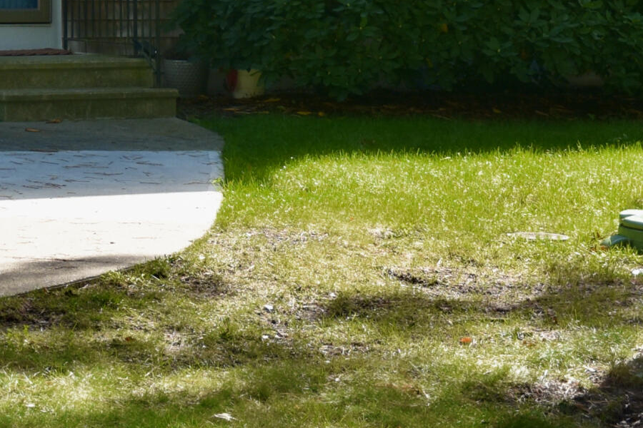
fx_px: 3036
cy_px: -284
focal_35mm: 170
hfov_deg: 11.9
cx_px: -106
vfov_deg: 7.9
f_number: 4.2
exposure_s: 1/250
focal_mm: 34
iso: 125
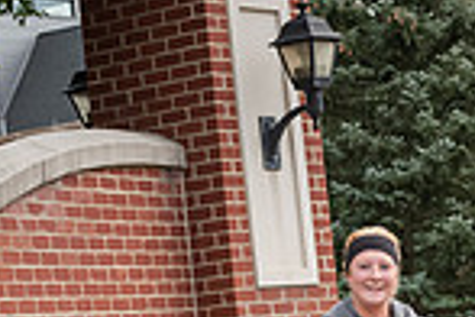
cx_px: 436
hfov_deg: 11.7
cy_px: 328
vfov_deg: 7.8
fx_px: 2296
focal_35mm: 174
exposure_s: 1/400
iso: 500
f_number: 5.6
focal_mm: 44
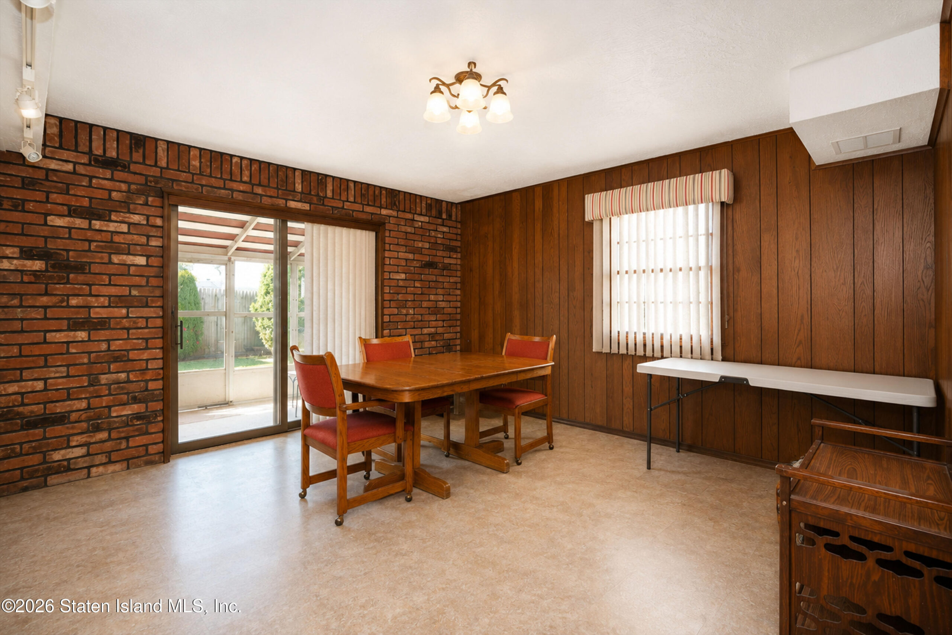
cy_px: 318
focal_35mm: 16
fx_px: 423
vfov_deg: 73.8
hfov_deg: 96.7
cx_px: 476
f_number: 4
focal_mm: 16
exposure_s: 1/25
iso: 64
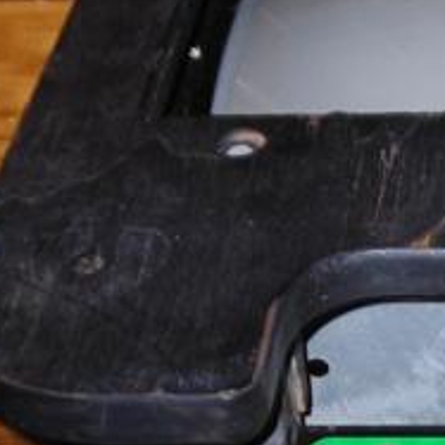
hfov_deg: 12.3
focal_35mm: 138
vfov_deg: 12.5
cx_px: 576
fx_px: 2007
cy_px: 445
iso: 96
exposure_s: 1/60
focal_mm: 6.3
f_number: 3.2
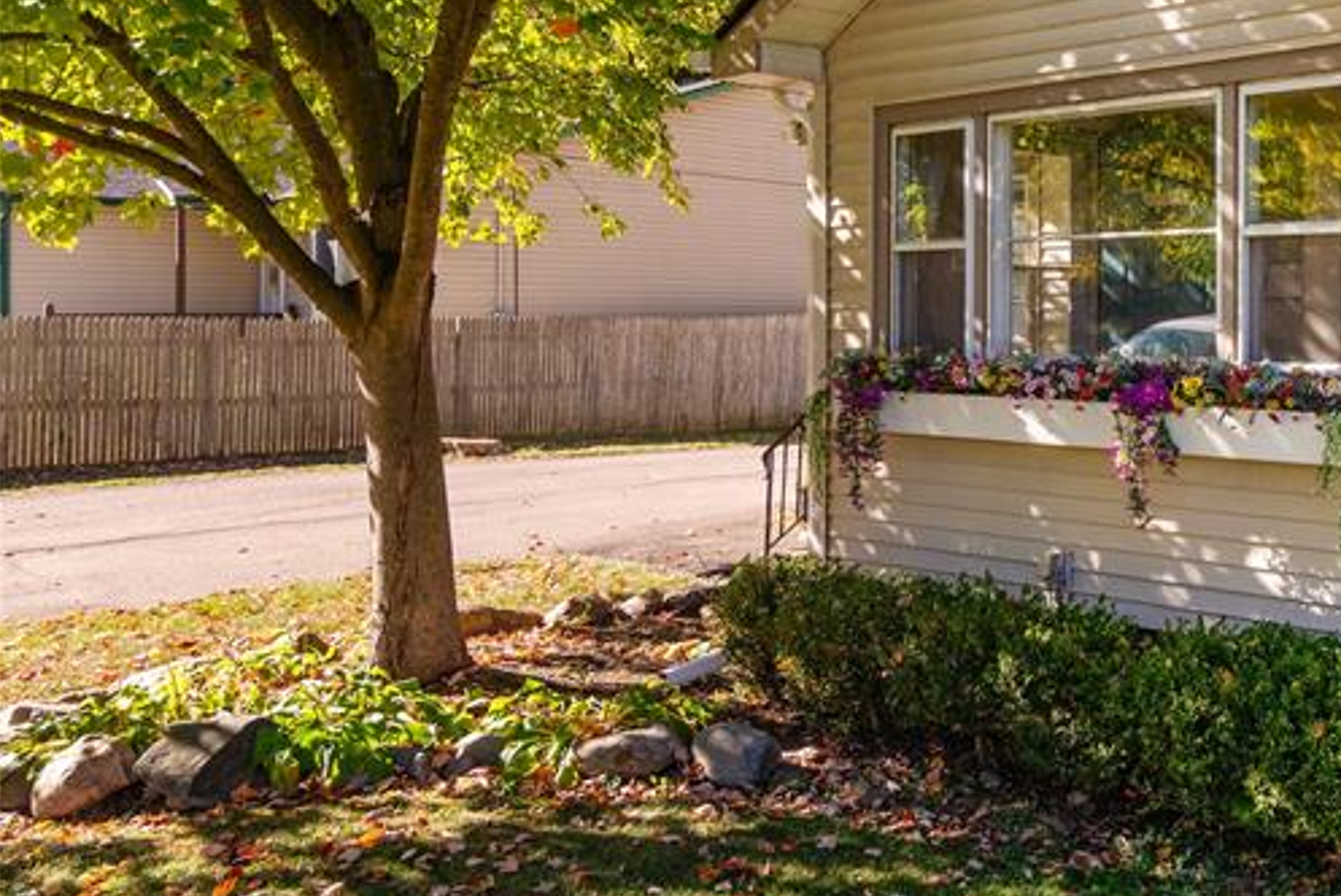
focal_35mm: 35
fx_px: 1304
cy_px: 220
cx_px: 1379
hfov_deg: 44.9
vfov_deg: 37.0
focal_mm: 17
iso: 320
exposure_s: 1/160
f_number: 9
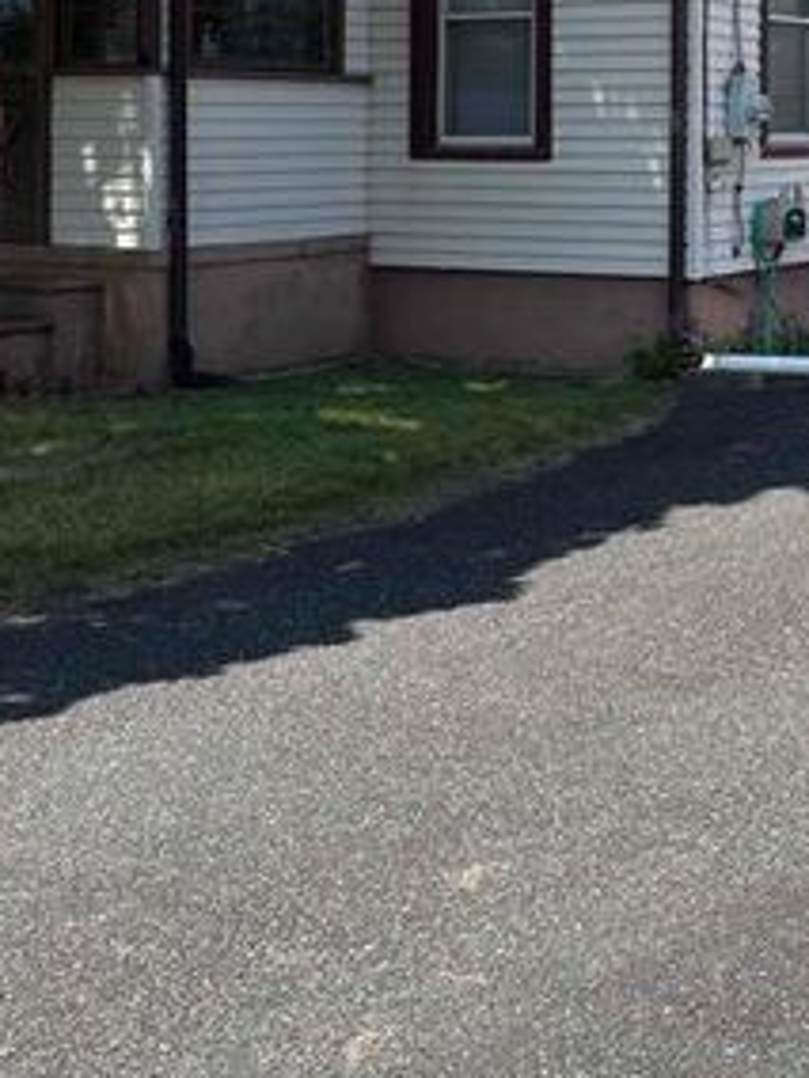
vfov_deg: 30.0
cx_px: 843
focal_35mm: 61
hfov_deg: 22.9
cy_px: 63
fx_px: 1901
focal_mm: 5.96
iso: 50
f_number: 1.6
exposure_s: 1/2865
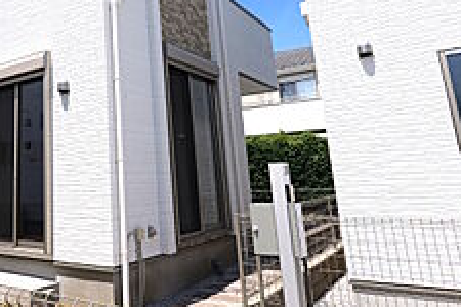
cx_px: 96
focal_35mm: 32
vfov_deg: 40.0
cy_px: 76
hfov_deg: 54.9
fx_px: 410
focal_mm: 18
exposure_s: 1/500
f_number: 8
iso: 100
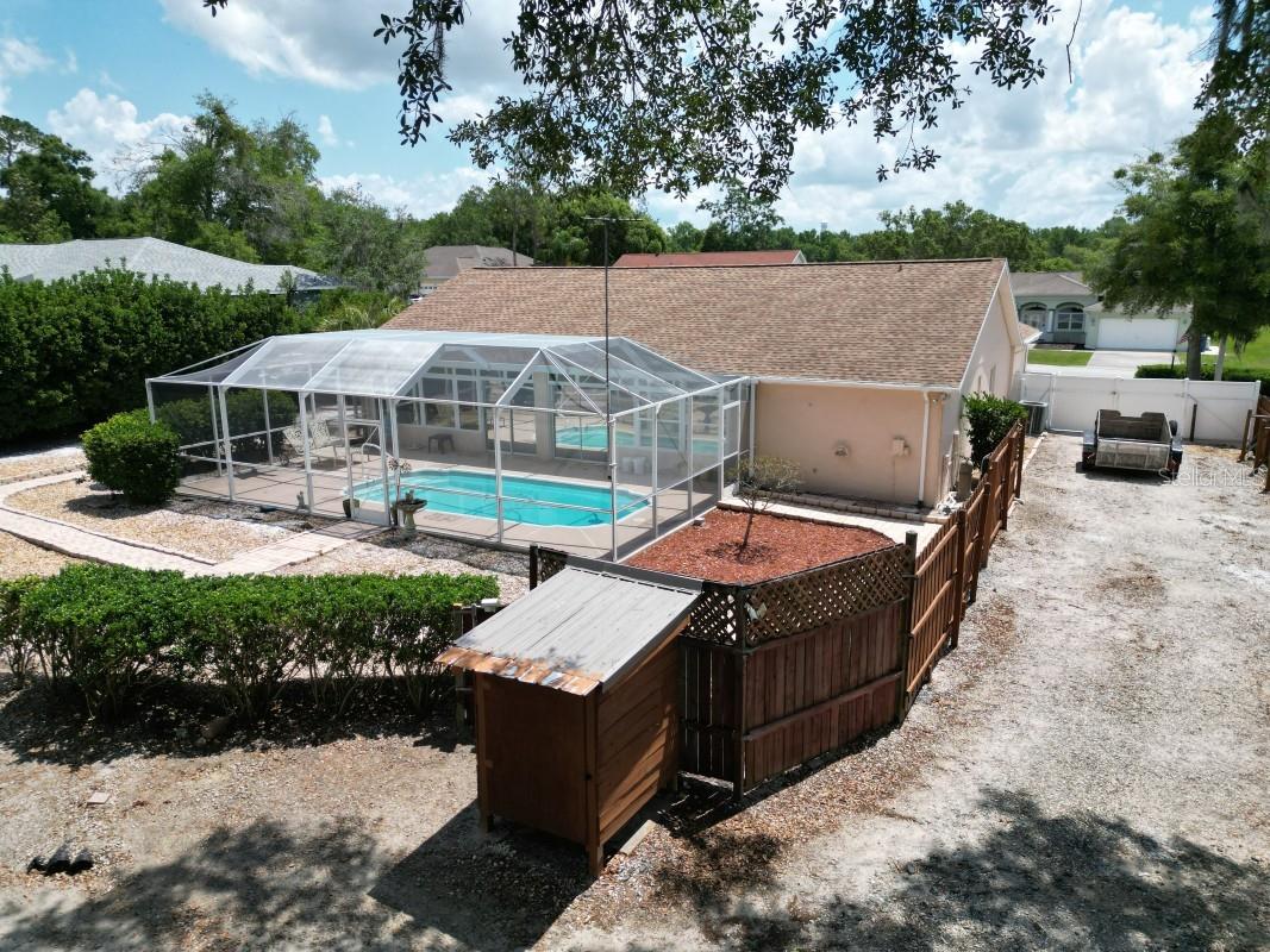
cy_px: 476
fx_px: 880
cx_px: 635
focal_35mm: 24
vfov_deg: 56.8
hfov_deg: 71.6
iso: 140
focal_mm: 6.72
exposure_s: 1/3200
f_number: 1.7
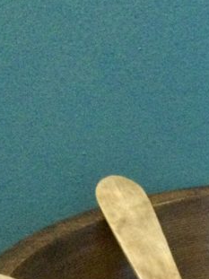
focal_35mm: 102
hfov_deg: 13.8
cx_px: 292
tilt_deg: -36.7
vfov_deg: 17.1
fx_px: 822
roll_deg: +0.1
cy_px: 441
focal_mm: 3.3
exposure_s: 1/17
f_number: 2.4
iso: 640
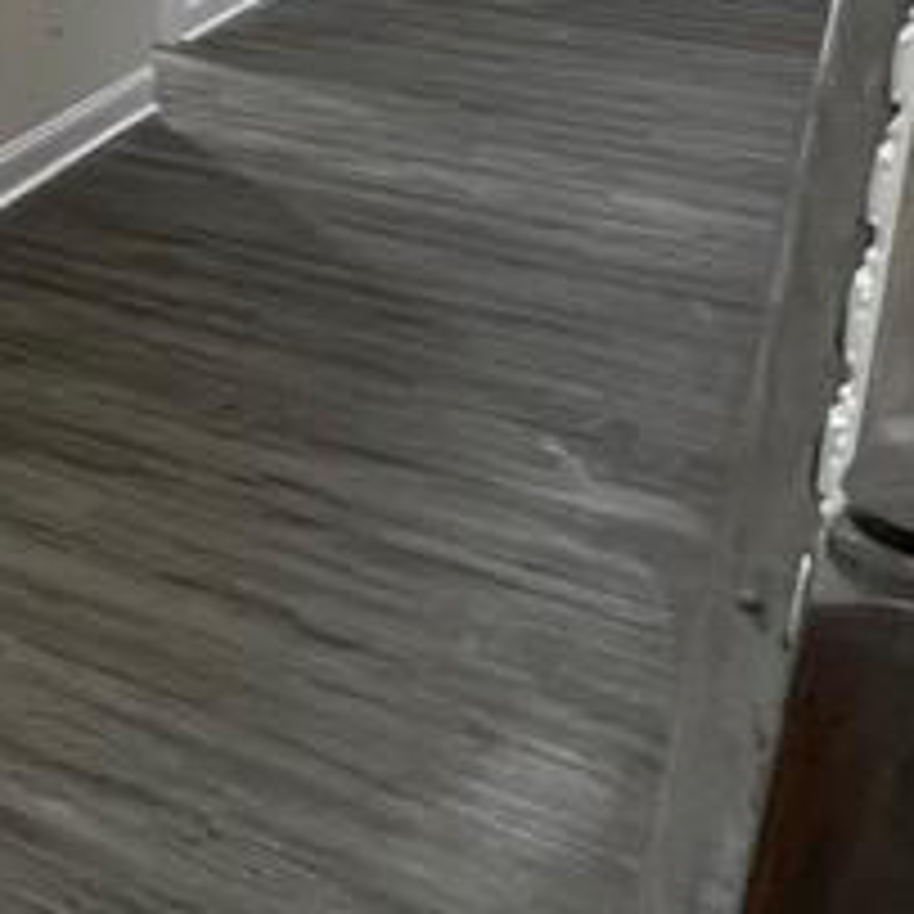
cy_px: -23
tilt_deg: -11.2
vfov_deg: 27.6
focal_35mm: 58
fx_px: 1733
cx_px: -693
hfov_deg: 21.0
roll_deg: -0.3
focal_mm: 1.57
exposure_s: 1/60
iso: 160
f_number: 1.8
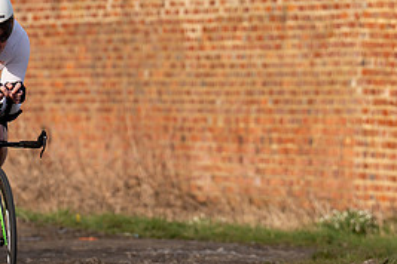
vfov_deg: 2.1
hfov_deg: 3.2
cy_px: 76
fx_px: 7123
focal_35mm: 646
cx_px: -43
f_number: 4
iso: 125
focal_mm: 194
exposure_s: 1/800
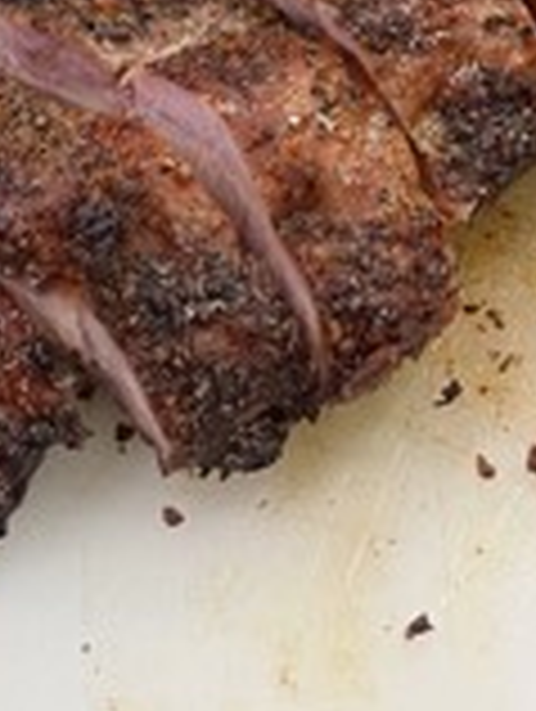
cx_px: 441
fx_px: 2162
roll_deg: -0.4
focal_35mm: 105
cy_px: -540
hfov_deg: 14.0
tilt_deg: -38.1
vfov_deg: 16.0
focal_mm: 4.2
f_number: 1.6
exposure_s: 1/60
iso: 80
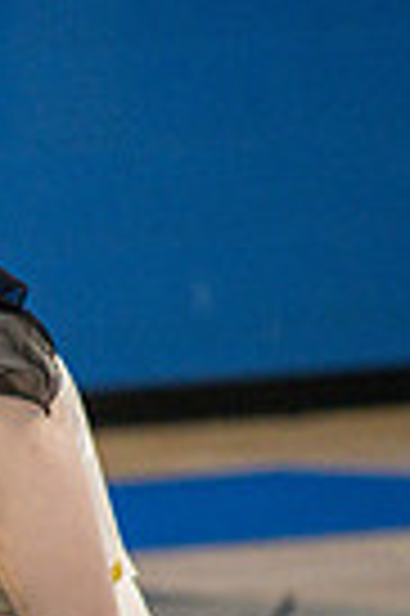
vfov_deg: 2.2
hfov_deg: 1.5
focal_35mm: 930
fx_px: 15927
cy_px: 674
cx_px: -716
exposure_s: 1/500
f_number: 4
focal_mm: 200
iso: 2800
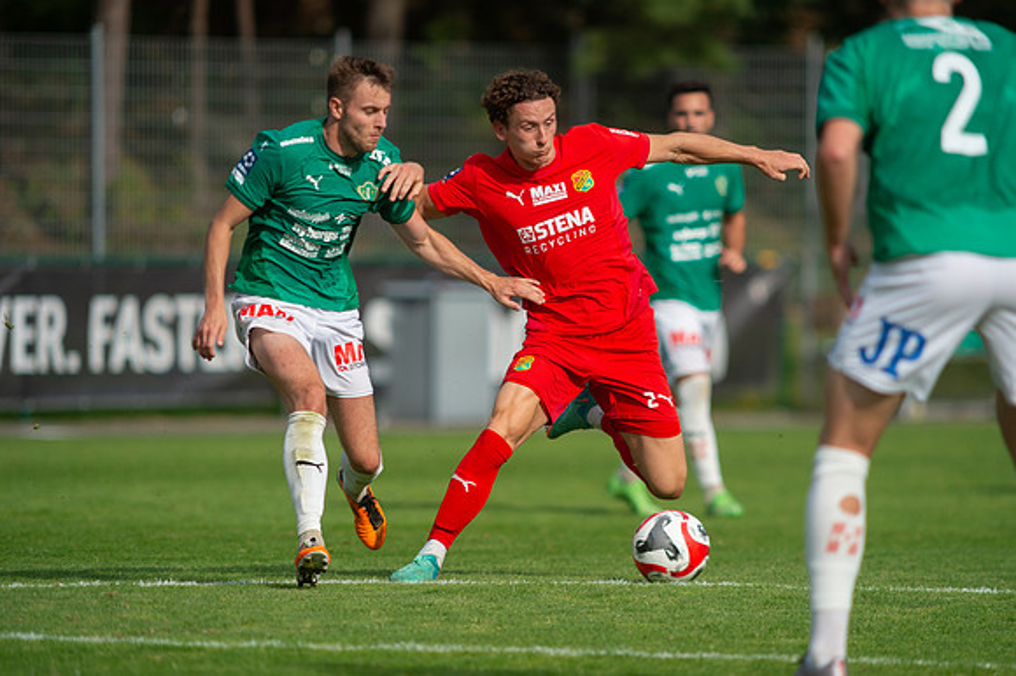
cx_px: 508
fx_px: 11846
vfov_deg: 3.3
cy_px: 338
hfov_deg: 4.9
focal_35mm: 420
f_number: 4
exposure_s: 1/1250
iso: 160
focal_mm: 420
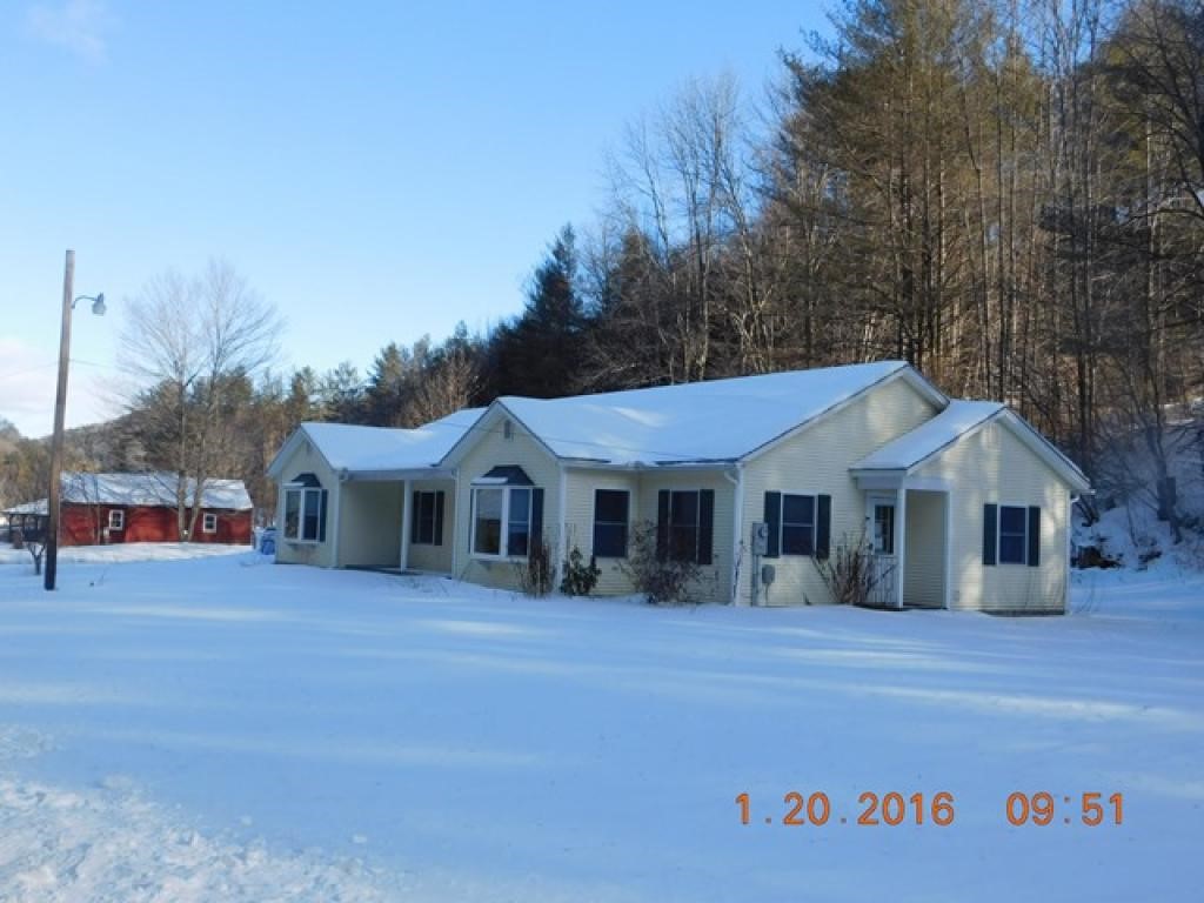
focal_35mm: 36
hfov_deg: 51.4
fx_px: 1252
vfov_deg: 39.7
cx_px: 602
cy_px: 452
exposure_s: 1/800
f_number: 3.5
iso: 125
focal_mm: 6.3
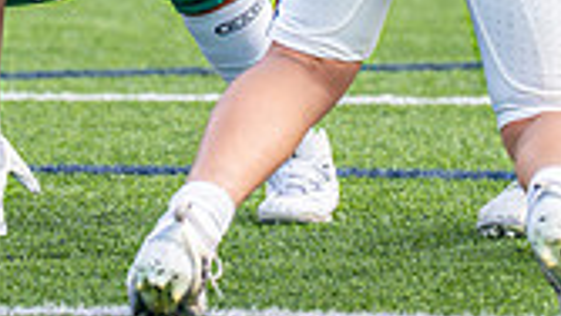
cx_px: 51
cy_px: -197
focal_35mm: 792
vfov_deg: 1.5
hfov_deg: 2.7
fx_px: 11783
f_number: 2.8
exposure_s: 1/1600
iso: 500
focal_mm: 171
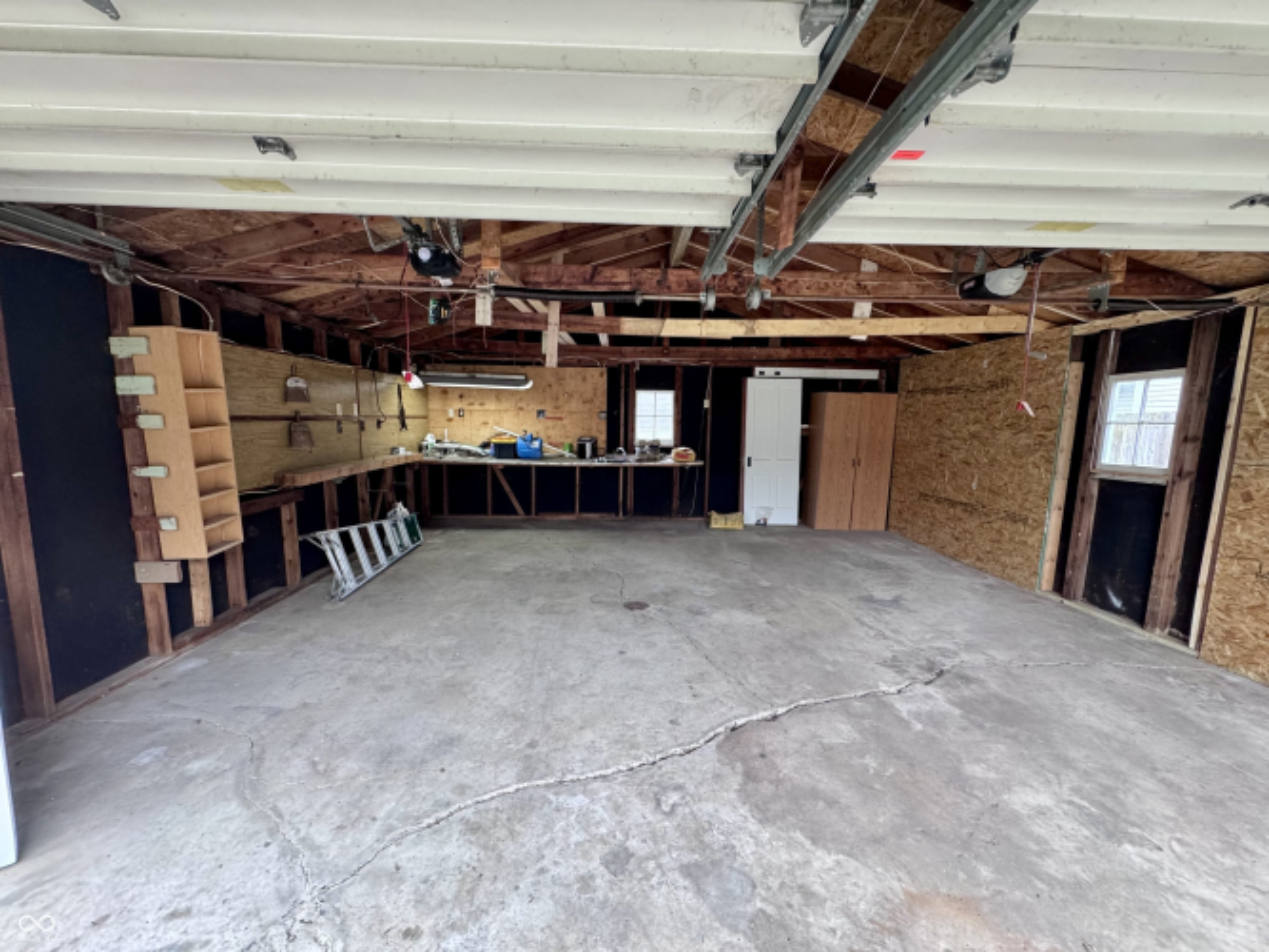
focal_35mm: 14
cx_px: 634
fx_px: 513
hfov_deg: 102.1
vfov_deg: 85.7
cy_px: 476
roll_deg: -0.6
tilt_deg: -7.2
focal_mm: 2.22
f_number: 2.2
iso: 320
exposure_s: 1/120
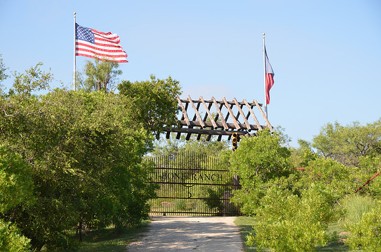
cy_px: 126
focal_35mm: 82
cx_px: 190
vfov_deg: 16.5
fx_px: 871
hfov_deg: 24.7
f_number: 5.6
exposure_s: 1/250
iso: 100
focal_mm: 55
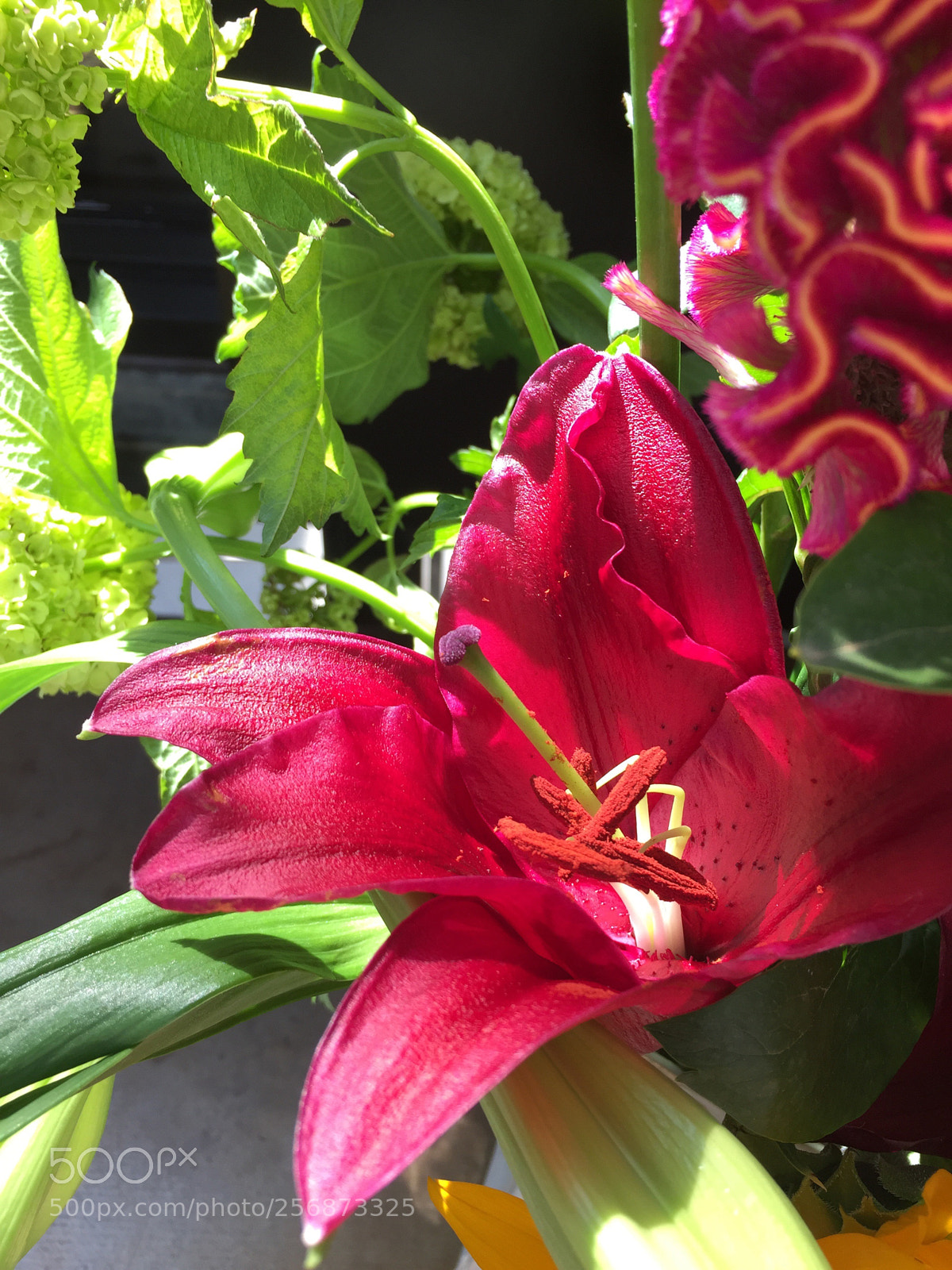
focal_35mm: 29
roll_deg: -2.0
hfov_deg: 48.2
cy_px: 635
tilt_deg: -43.1
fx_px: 1063
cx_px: 476
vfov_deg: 61.7
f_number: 2.2
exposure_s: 1/107
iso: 32
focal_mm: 4.15
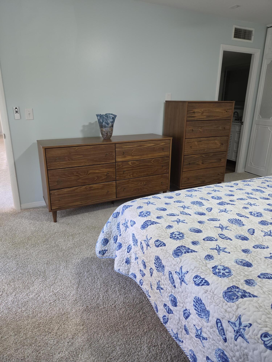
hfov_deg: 58.9
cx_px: 136
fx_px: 241
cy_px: 181
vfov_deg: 73.9
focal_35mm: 23
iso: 320
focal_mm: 5.4
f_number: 1.8
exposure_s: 1/120
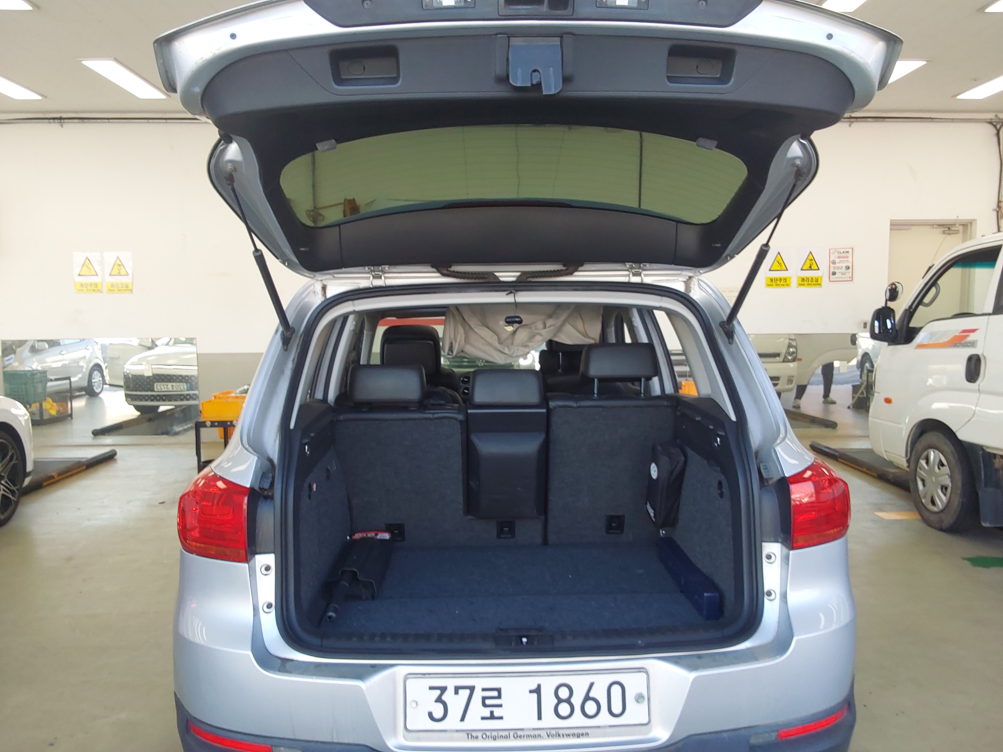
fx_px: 811
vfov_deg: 49.7
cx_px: 502
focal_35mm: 28
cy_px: 376
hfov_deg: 63.4
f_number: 1.9
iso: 50
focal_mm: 2.91
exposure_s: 1/120
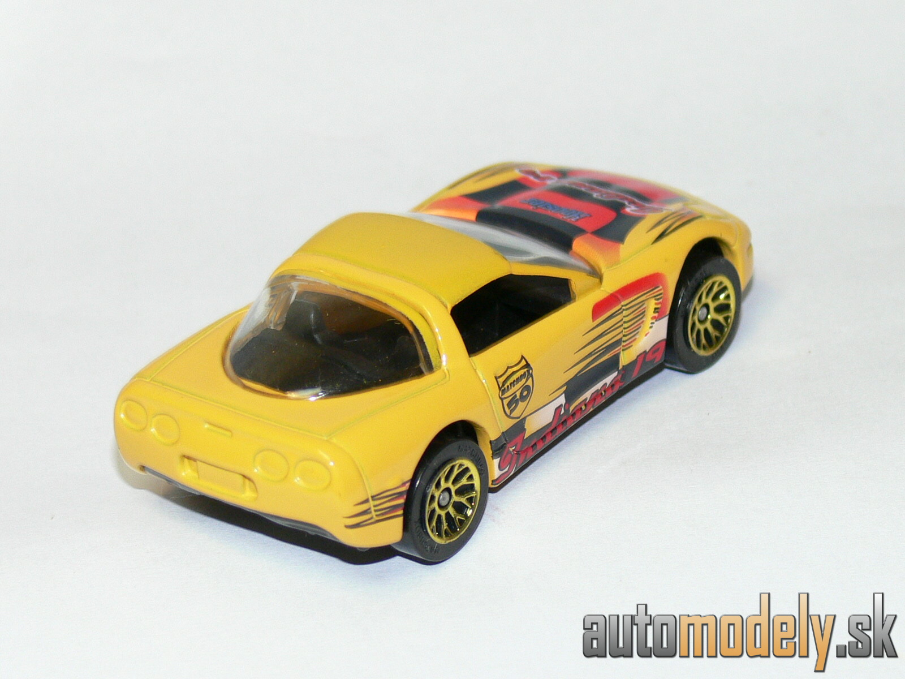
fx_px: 4314
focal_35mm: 165
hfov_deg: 12.0
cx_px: 452
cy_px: 340
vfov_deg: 9.0
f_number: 3.2
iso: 100
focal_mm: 22
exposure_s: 1/30
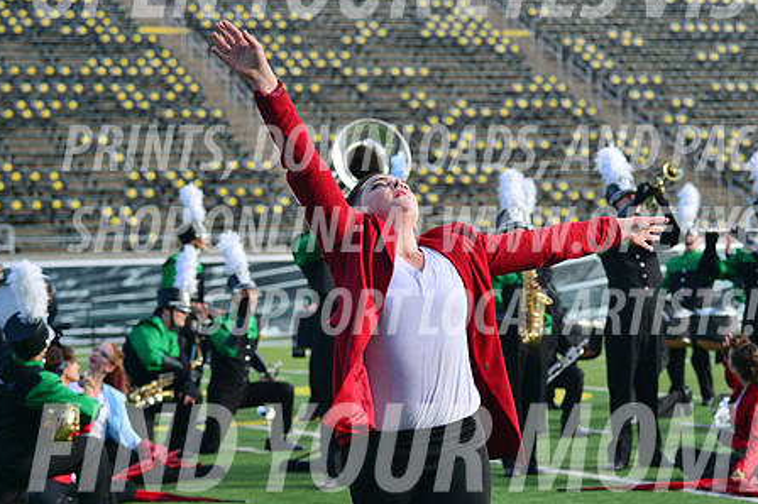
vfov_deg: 10.1
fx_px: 2861
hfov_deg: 15.1
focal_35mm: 136
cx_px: 479
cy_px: 223
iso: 125
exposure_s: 1/640
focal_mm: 105
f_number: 5.6
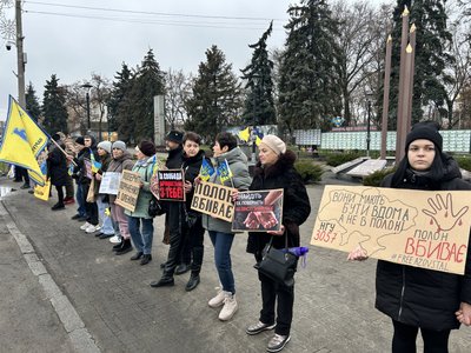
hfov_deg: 67.3
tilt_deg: -5.9
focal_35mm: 26
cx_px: 236
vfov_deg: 53.1
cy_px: 176
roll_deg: -0.2
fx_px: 354
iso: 32
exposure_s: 1/144
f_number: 1.5
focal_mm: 5.7
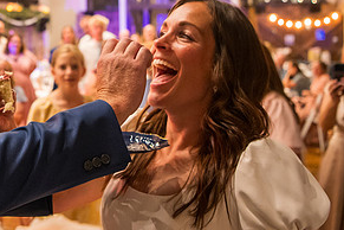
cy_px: 32
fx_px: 497
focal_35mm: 52
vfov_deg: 25.3
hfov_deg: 35.6
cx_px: 25
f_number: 2.8
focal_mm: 24
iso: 6400
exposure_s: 1/80
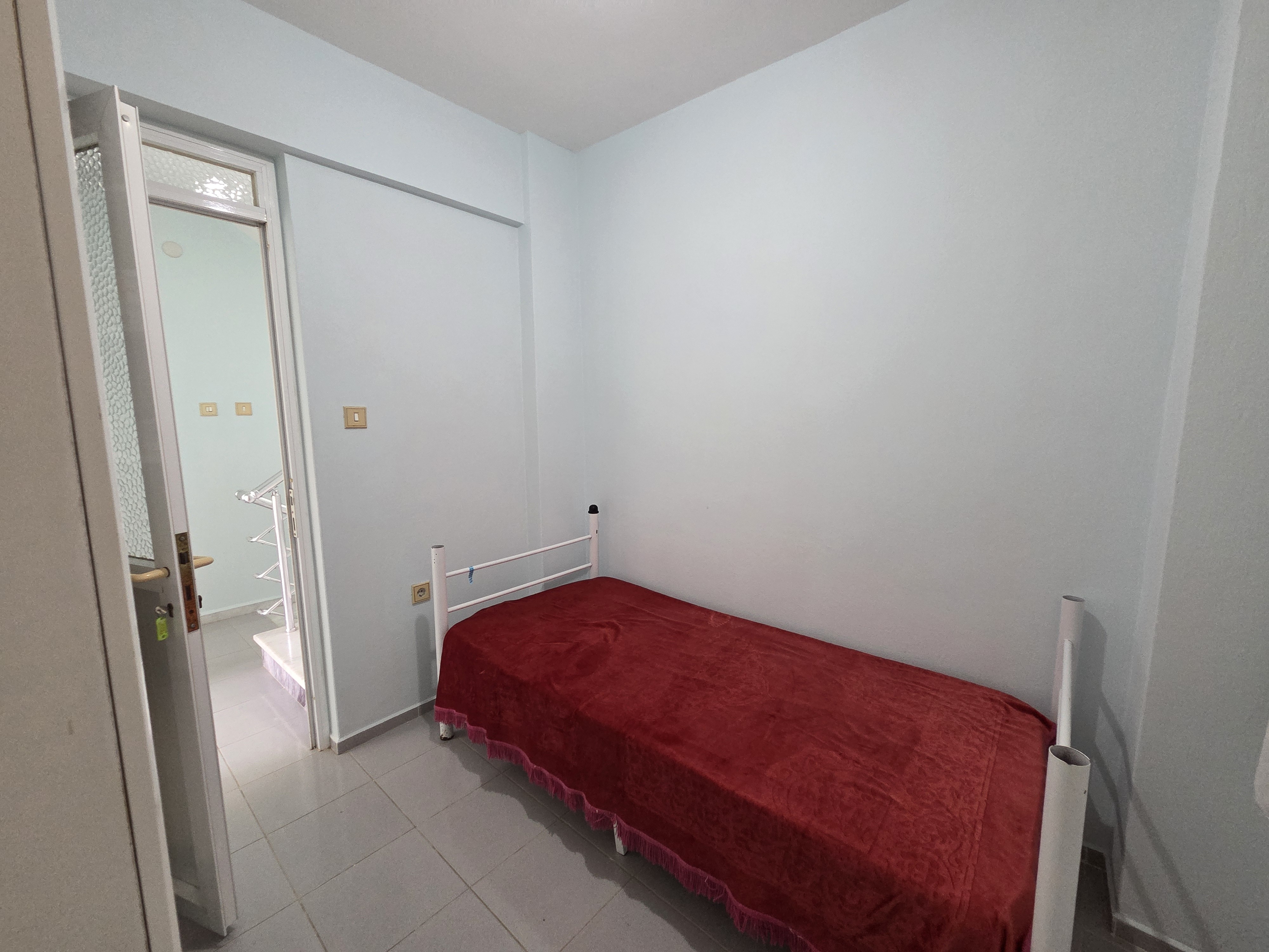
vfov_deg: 89.9
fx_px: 477
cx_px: 634
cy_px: 476
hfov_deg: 106.2
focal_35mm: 13
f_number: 2.2
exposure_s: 1/50
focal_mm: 2.2
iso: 400
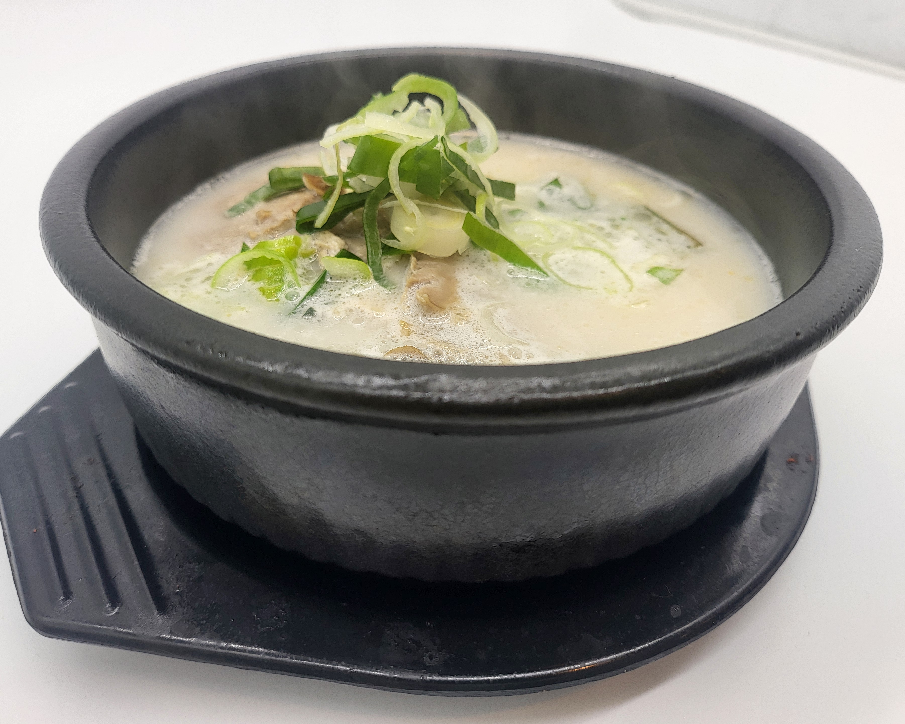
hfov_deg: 66.0
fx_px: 696
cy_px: 364
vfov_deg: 54.9
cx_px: 430
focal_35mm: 26
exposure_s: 1/300
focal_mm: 5
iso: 40
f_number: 1.8
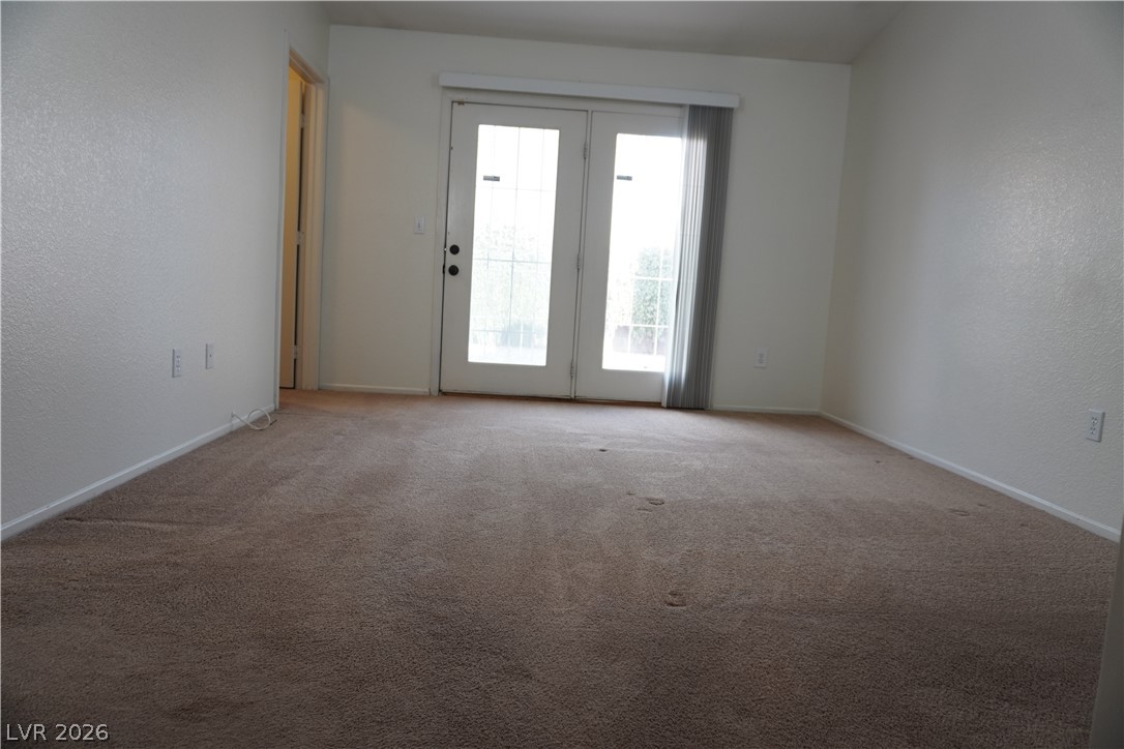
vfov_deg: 53.1
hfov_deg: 73.7
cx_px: 562
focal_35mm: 24
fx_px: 749
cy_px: 374
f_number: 4
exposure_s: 1/160
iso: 400
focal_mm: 16
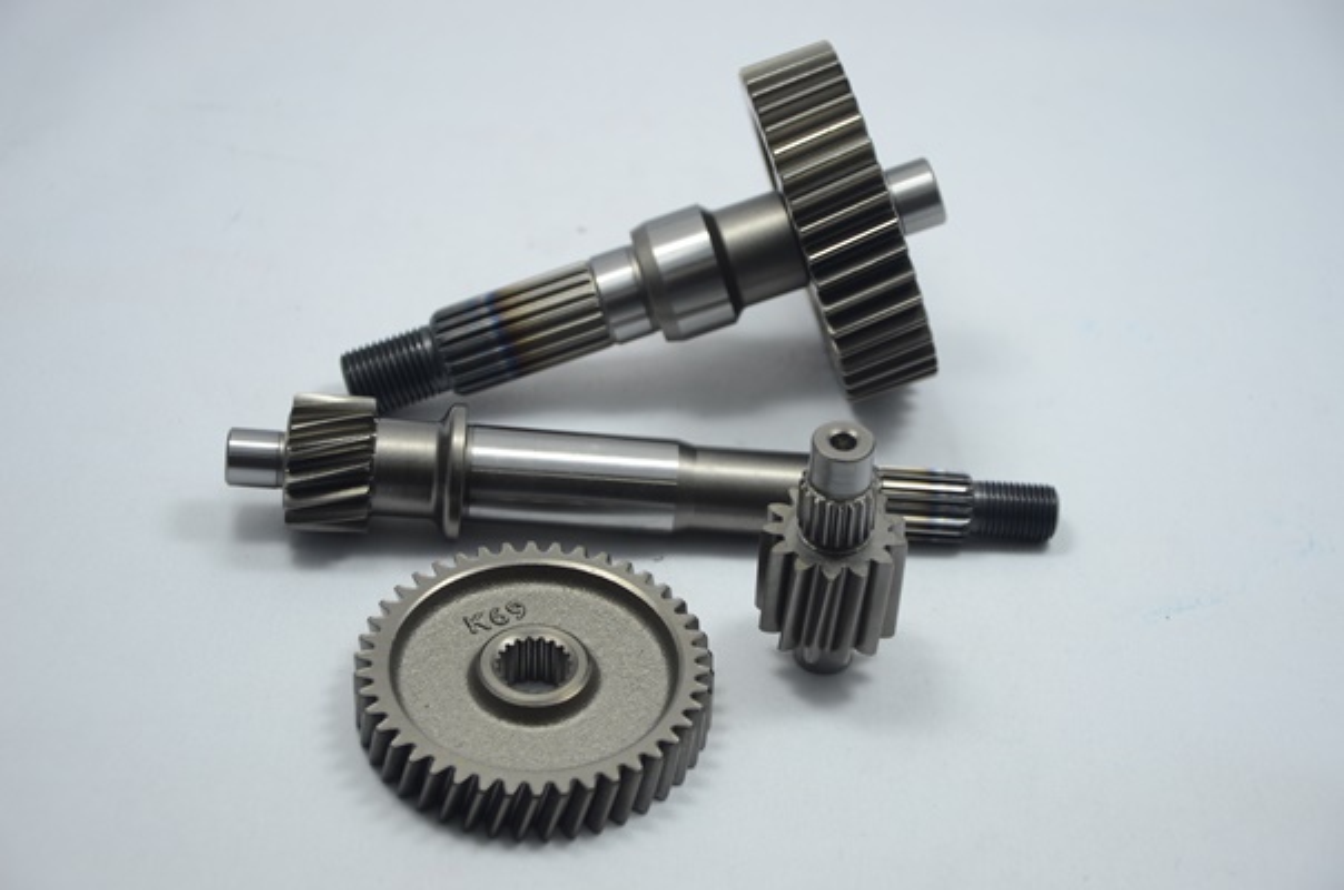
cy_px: 445
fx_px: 3241
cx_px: 672
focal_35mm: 87
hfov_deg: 23.4
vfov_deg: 15.6
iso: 160
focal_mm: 58
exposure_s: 1/60
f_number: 5
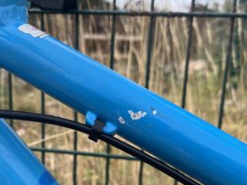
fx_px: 300
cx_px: 102
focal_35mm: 42
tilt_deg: -13.1
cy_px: 125
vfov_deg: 34.0
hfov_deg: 44.6
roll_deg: -2.2
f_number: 1.6
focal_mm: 5.1
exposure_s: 1/967
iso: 50
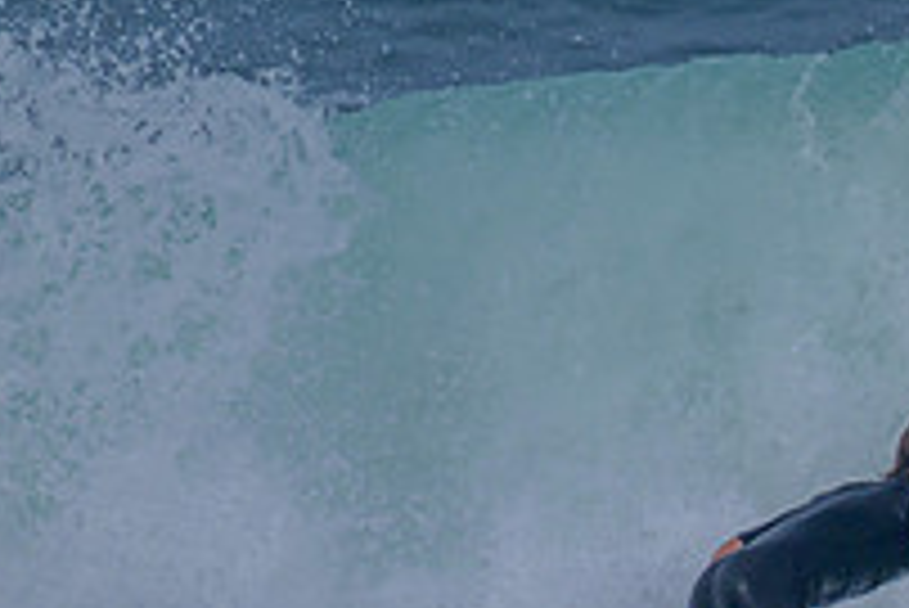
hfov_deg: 0.7
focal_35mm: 3092
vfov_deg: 0.4
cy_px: 554
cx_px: 1361
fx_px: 78126
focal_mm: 800
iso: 400
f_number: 11
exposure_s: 1/2000
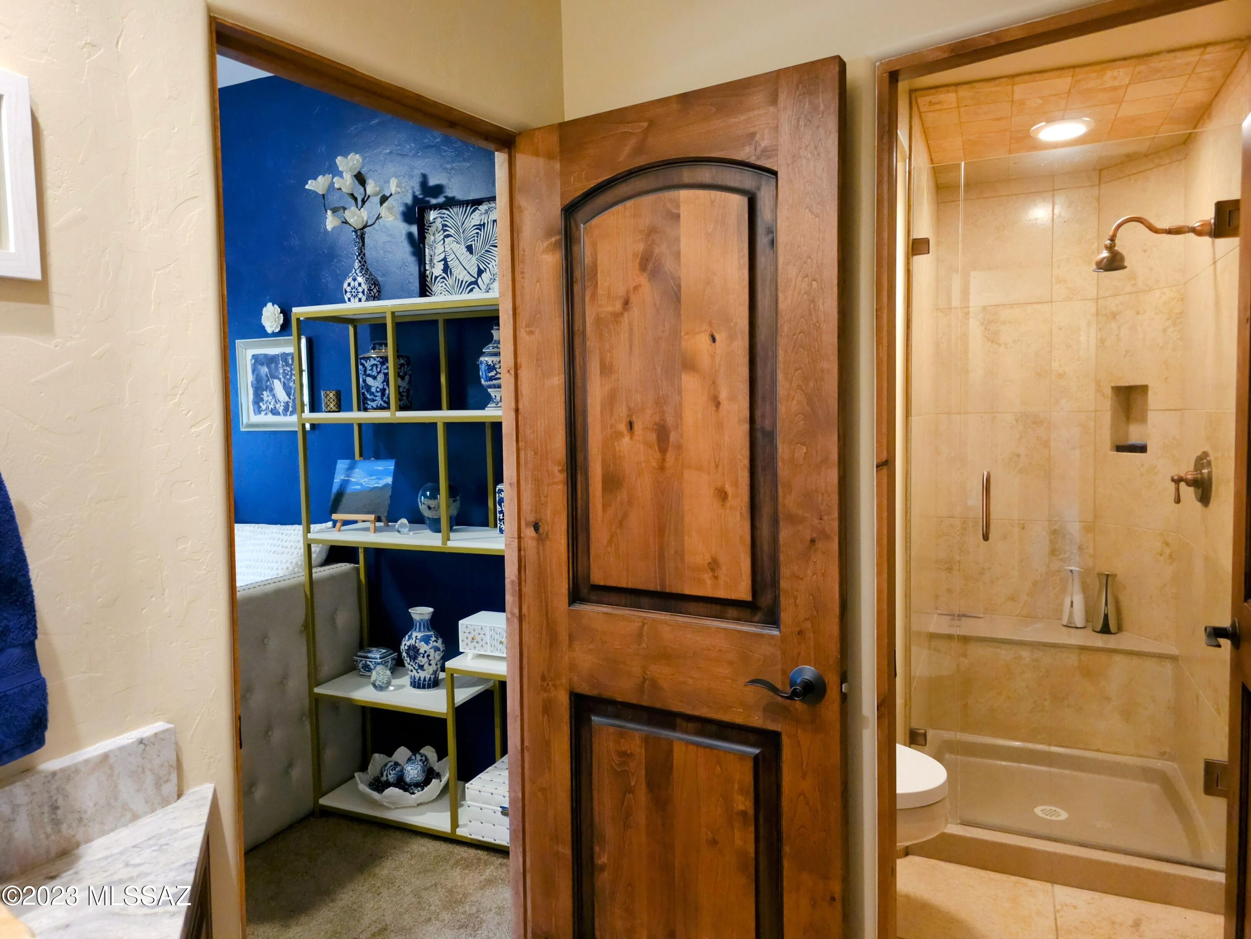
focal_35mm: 23
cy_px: 470
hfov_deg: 73.9
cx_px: 626
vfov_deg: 58.9
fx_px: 831
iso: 640
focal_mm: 6.3
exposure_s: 1/20
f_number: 1.7
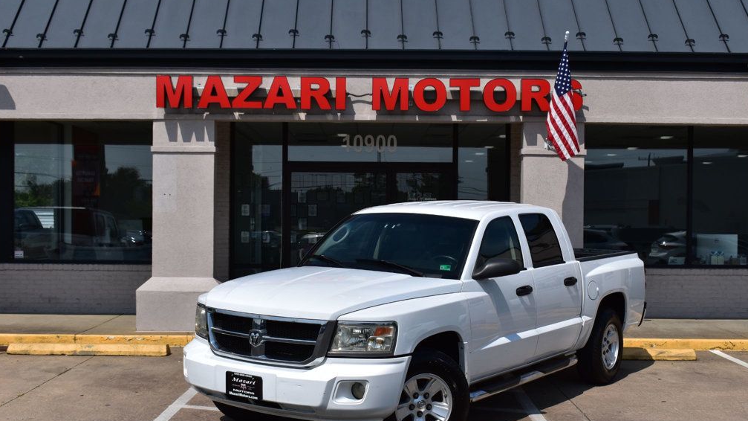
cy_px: 245
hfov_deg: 41.7
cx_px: 374
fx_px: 982
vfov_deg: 24.1
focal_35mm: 50
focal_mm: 31
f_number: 11
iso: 200
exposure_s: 1/640
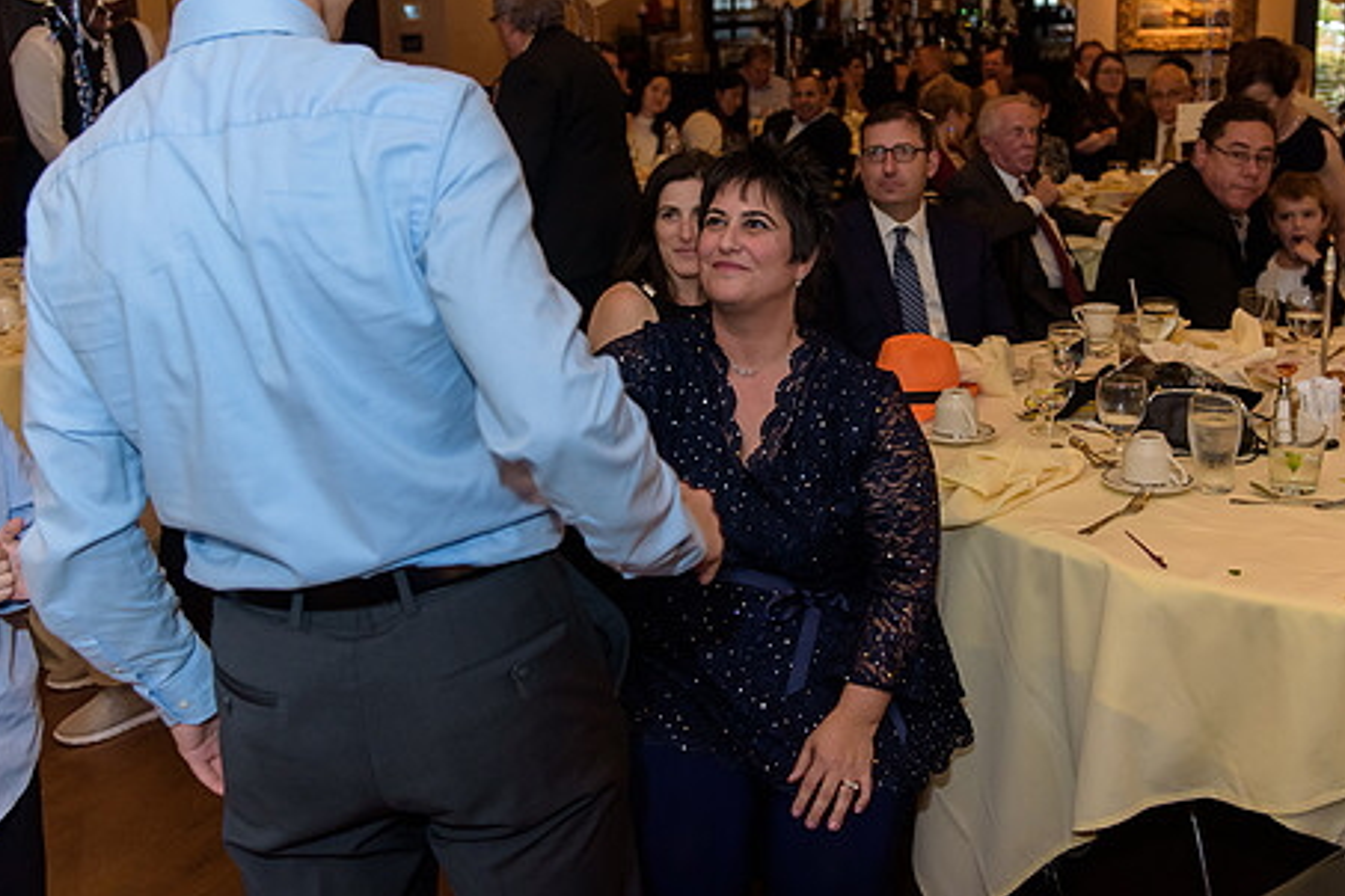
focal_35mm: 41
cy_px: 355
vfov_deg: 32.5
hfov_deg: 47.3
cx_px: 769
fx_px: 1532
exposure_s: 1/125
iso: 1600
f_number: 3.2
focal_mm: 32
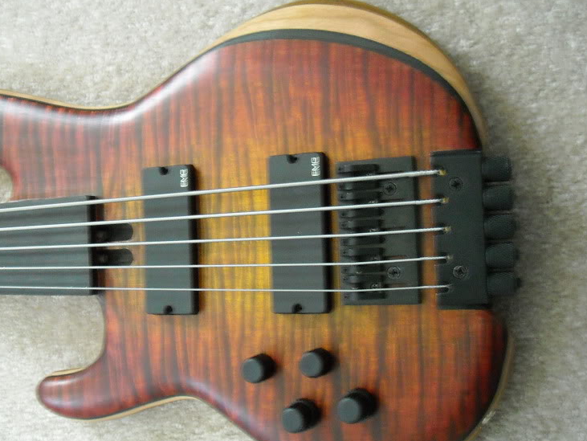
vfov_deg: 29.7
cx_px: 199
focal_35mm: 49
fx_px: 831
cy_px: 228
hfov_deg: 38.5
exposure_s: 1/12
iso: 400
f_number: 2.8
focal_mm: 5.7
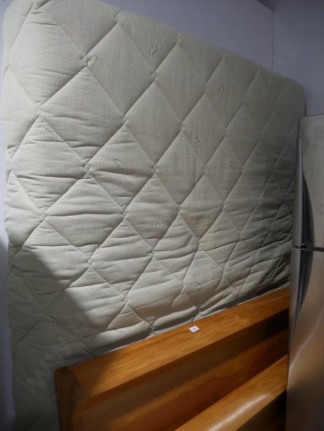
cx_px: 162
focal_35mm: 28
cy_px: 216
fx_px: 349
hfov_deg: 49.8
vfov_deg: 63.4
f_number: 3.5
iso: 250
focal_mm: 14
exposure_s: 1/60
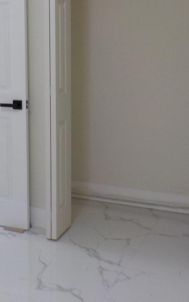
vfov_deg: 33.3
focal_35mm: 61
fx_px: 503
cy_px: 108
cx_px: -8
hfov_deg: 20.5
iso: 140
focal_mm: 4.1
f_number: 3.3
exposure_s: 1/30
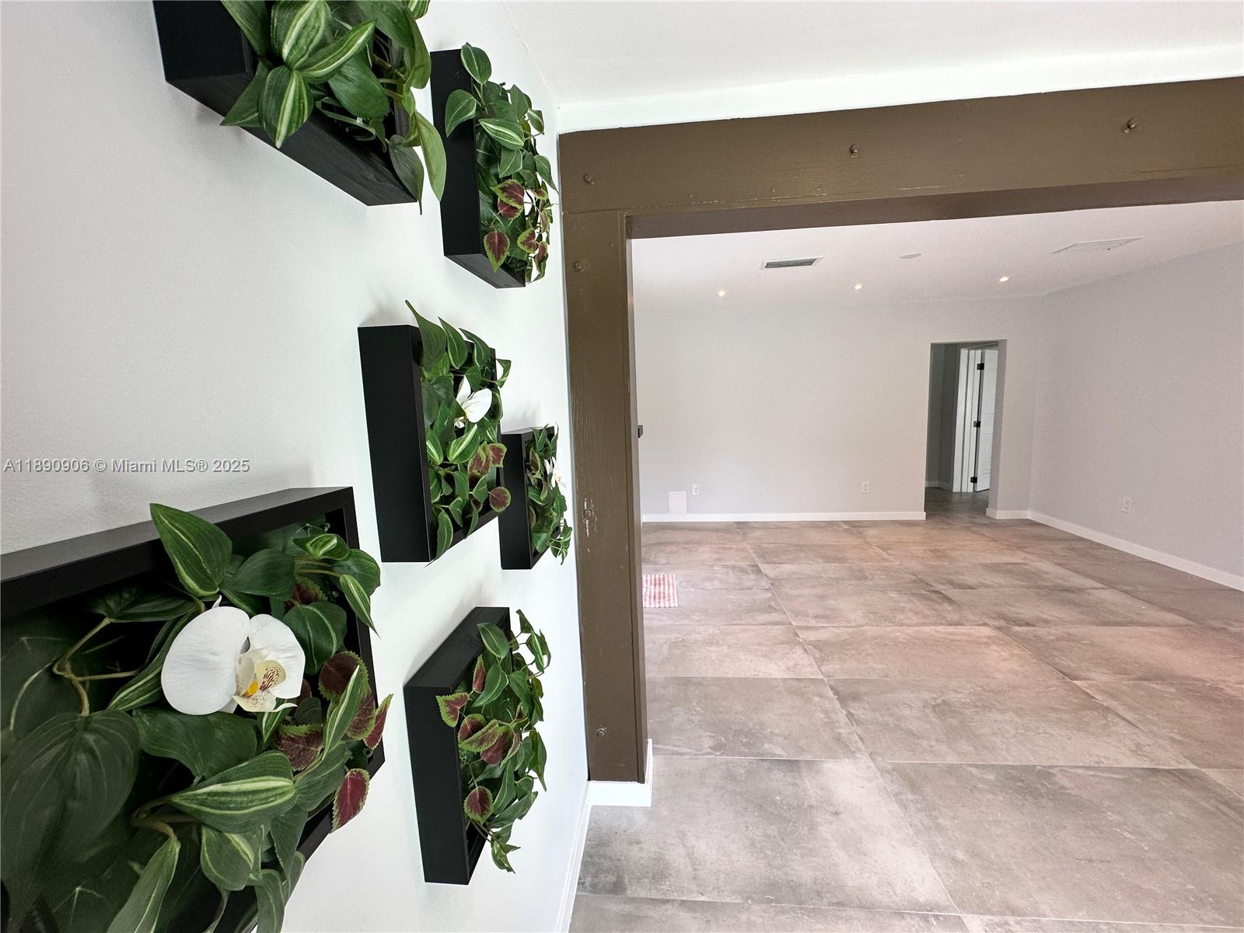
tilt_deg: -7.4
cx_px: 622
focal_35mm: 14
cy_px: 466
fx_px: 503
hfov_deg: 102.1
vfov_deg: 85.7
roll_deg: +2.3
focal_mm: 2.22
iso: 100
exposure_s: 1/120
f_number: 2.2
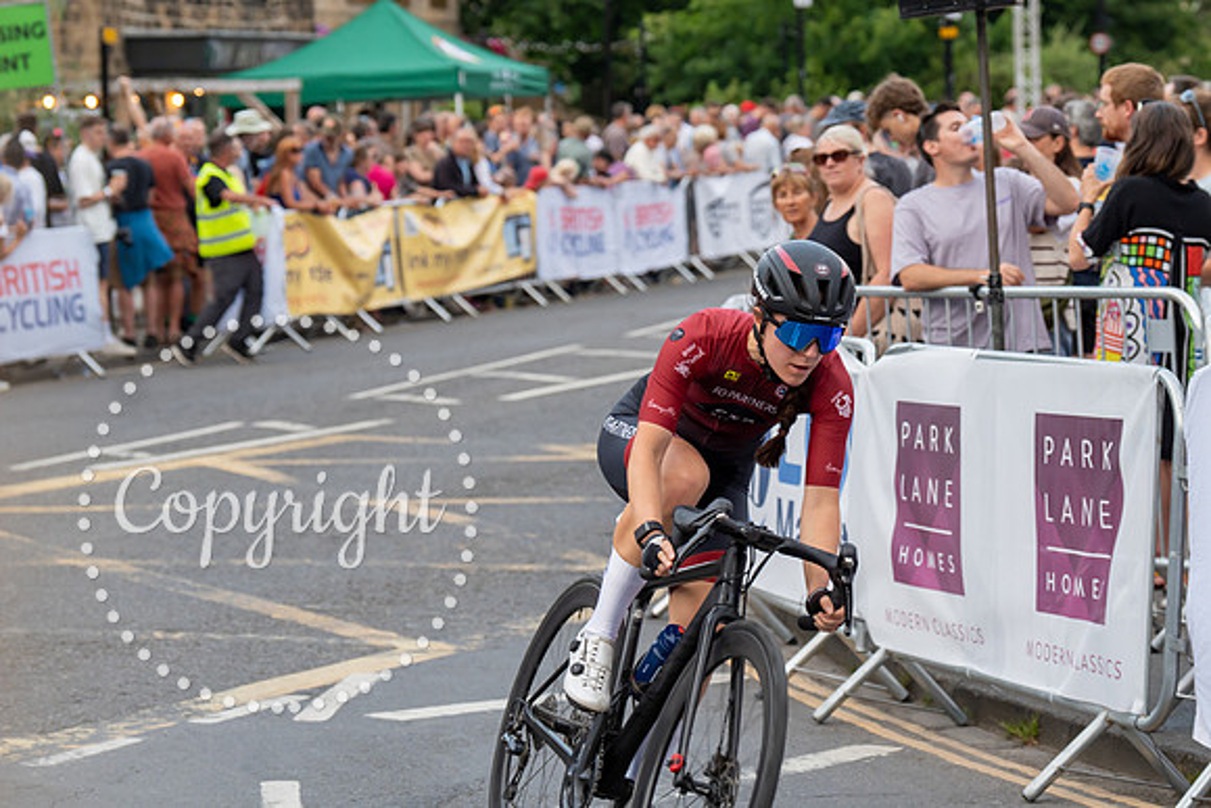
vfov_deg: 12.2
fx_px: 3786
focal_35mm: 113
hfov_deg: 18.1
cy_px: 293
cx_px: 787
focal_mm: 86
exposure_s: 1/800
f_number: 4
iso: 800
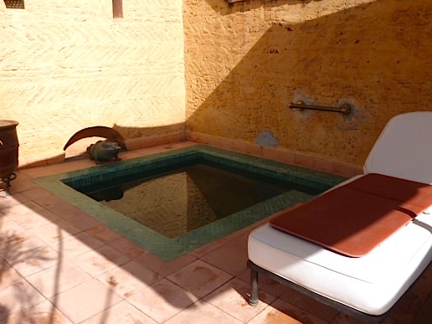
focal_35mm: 31
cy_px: 130
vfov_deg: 45.2
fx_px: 387
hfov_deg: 58.1
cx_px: 183
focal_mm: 4.1
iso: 80
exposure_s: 1/400
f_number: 5.6
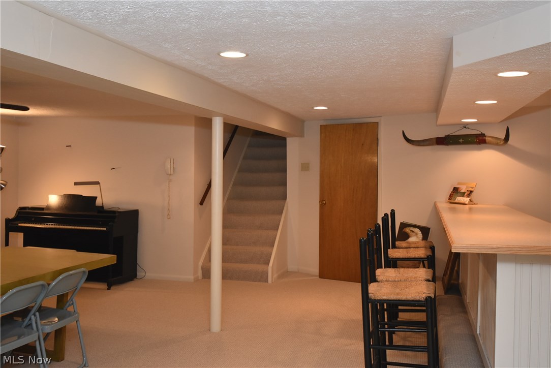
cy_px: 184
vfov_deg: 36.9
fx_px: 551
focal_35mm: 36
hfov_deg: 53.1
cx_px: 276
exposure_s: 1/60
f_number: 4.5
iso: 1100
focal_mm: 24
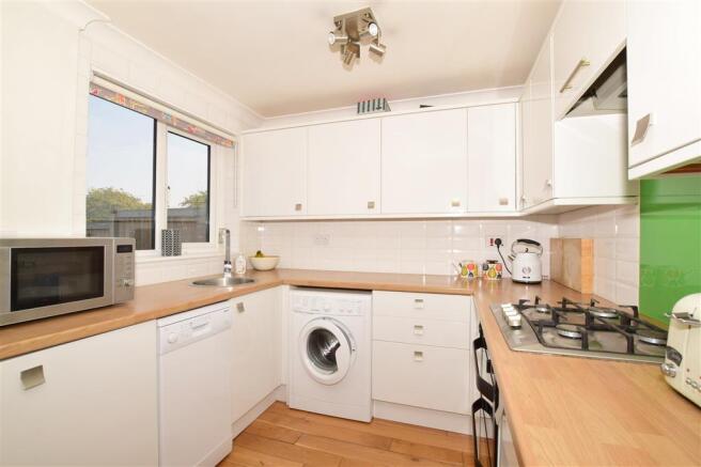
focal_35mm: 15
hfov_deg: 100.4
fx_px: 292
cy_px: 234
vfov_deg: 77.3
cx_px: 350
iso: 400
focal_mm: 10
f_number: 14
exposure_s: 1/200
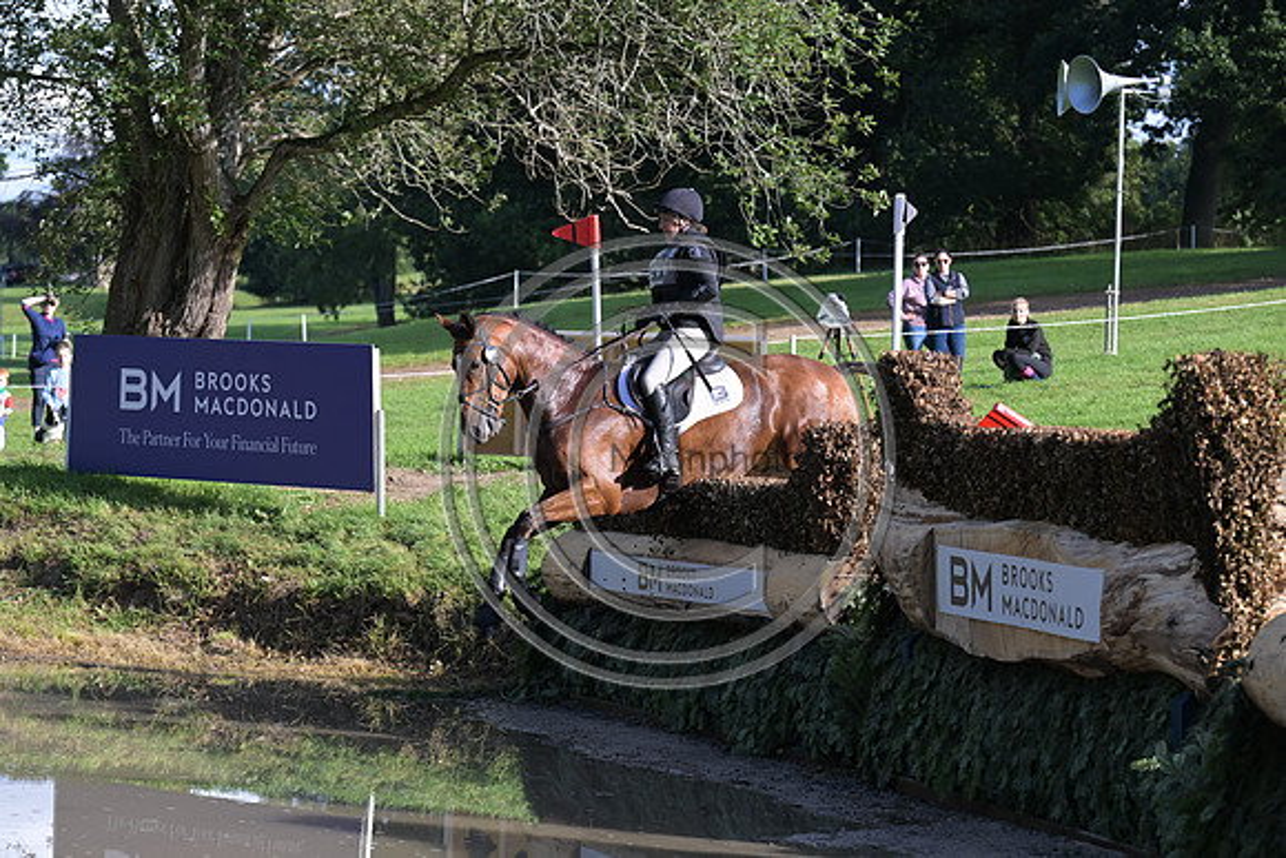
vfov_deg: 10.6
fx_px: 4645
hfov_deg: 15.8
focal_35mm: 130
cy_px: 429
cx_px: 643
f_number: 5.6
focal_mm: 130
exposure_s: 1/1250
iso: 720
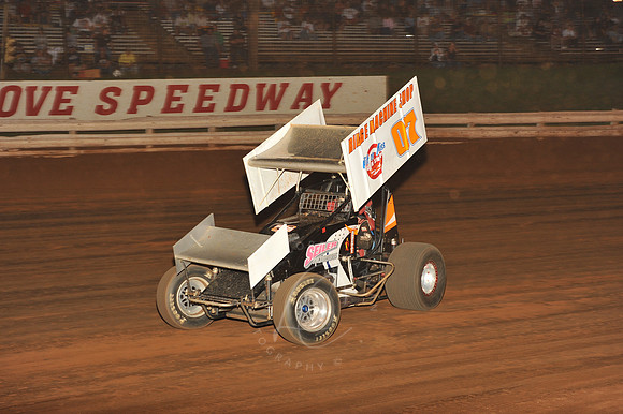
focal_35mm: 70
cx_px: 312
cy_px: 207
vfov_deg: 19.4
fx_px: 1211
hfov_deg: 28.9
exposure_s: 1/320
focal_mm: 70
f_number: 7.1
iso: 800
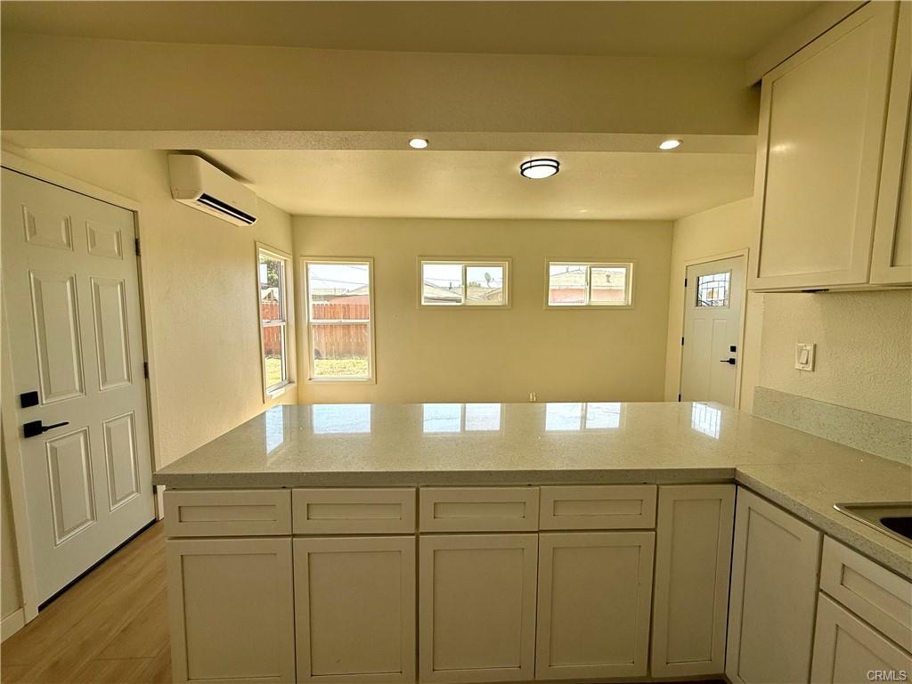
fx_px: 369
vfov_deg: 85.7
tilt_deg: -3.9
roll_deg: -0.8
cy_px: 342
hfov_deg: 102.1
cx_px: 456
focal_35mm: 14
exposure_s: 1/486
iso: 64
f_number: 2.2
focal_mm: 2.22
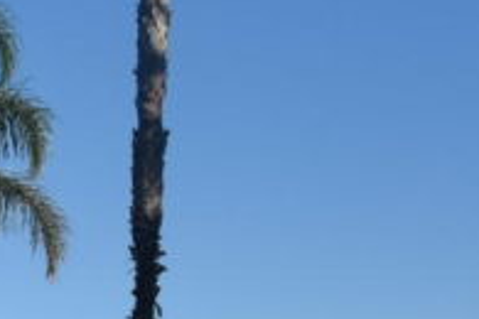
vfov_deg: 11.4
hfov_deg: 17.7
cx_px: -211
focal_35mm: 105
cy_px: 691
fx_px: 1397
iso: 800
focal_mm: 20
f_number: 8
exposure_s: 1/2000
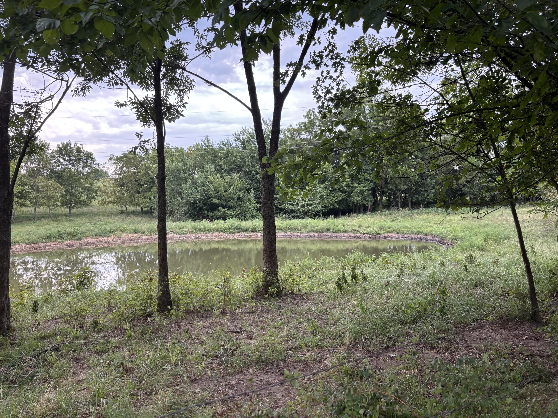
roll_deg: +0.0
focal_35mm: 26
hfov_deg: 67.3
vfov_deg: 53.1
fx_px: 419
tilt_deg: -0.1
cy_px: 209
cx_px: 279
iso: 50
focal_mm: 5.96
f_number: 1.6
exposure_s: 1/199
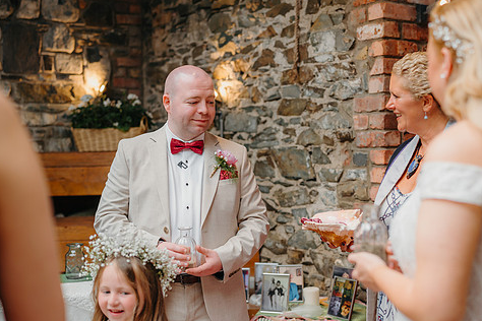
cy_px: 186
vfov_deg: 27.0
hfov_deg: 39.3
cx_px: 305
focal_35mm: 50
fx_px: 669
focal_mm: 35
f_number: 1.8
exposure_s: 1/200
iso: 100
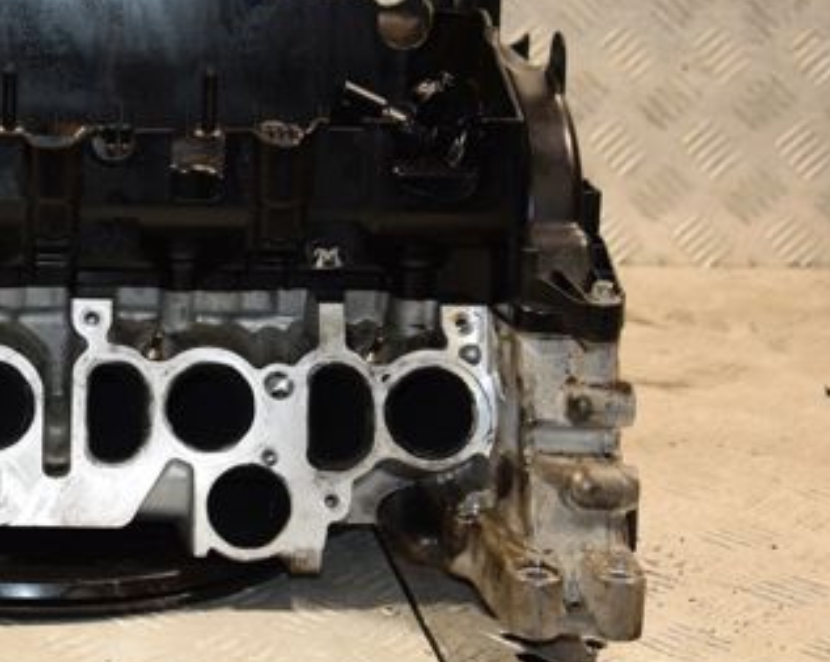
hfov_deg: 20.4
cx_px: -3
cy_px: 293
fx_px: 2233
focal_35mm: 91
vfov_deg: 16.9
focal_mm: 32
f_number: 5
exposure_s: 1/160
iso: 800
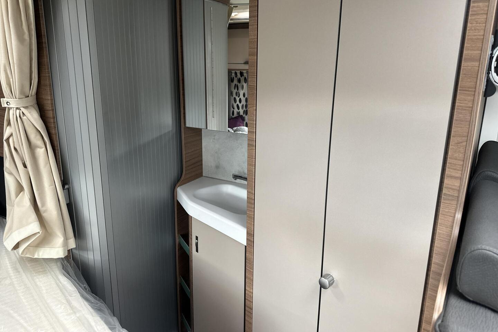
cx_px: 249
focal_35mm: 25
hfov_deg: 71.5
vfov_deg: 51.2
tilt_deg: -9.0
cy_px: 148
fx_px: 346
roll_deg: +0.4
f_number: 1.78
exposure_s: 1/121
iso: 200
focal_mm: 6.86
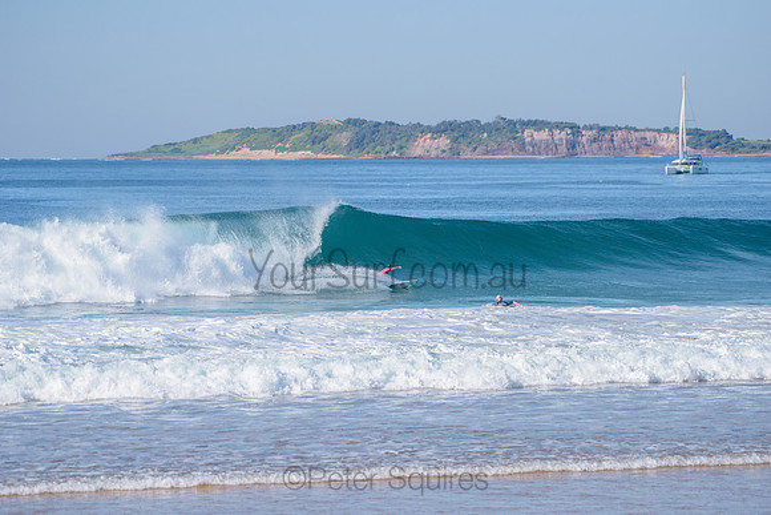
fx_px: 4284
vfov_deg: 6.9
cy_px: 258
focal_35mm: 200
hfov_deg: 10.3
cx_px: 386
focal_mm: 200
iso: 220
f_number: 5.6
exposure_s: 1/2500
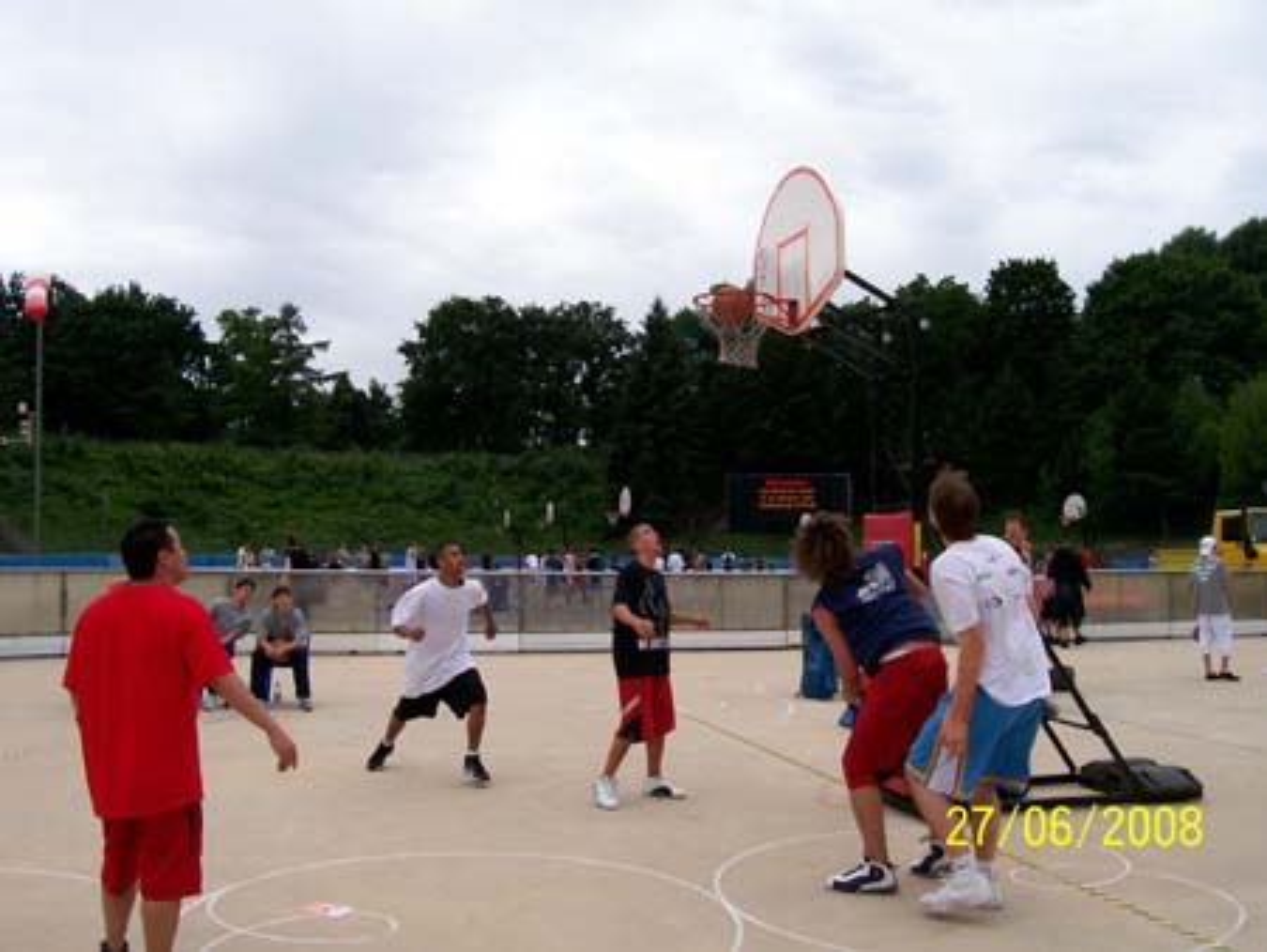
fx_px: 1245
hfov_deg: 53.9
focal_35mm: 34
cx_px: 634
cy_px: 476
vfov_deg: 41.8
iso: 80
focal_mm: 5.6
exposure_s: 1/585
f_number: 5.1
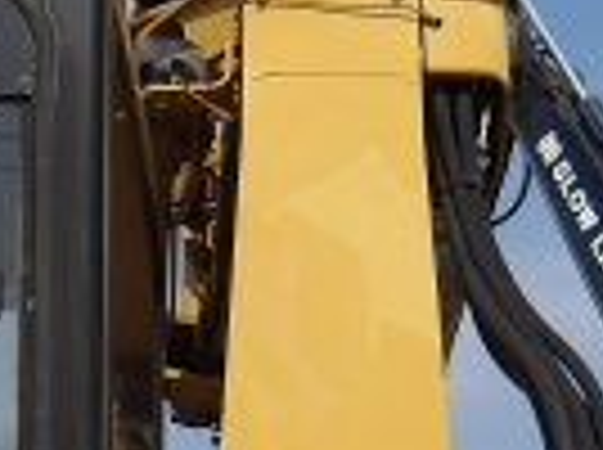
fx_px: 2243
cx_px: 216
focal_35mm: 129
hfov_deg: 15.3
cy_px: 770
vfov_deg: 10.8
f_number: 10.4
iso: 100
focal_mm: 4.9
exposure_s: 1/238
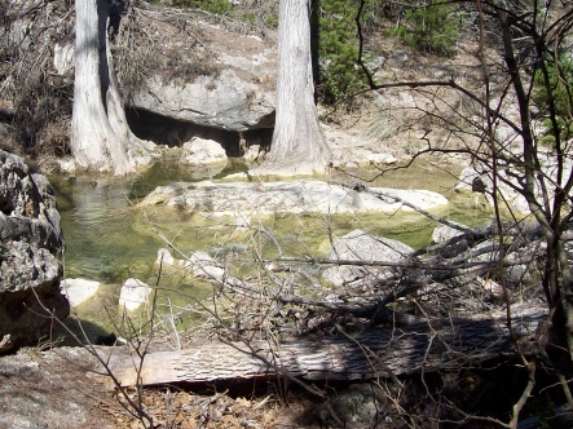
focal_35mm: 52
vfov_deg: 27.9
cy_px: 163
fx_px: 861
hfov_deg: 36.5
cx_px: 203
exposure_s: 1/363
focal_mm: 6
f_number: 4.8
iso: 80
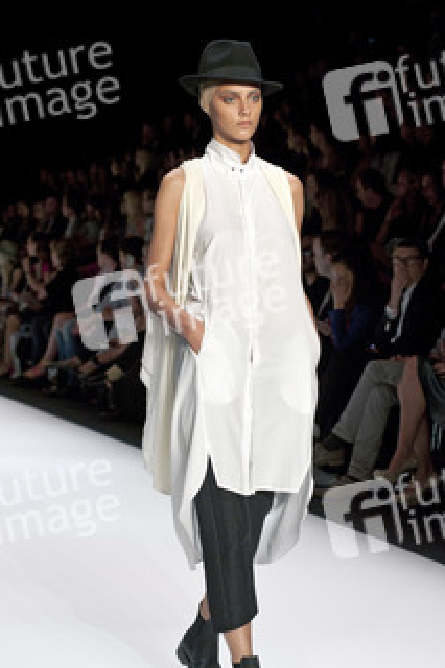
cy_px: 405
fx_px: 2134
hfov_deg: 11.9
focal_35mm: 115
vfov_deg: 17.8
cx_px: 240
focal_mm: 92
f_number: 7.1
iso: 1600
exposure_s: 1/250
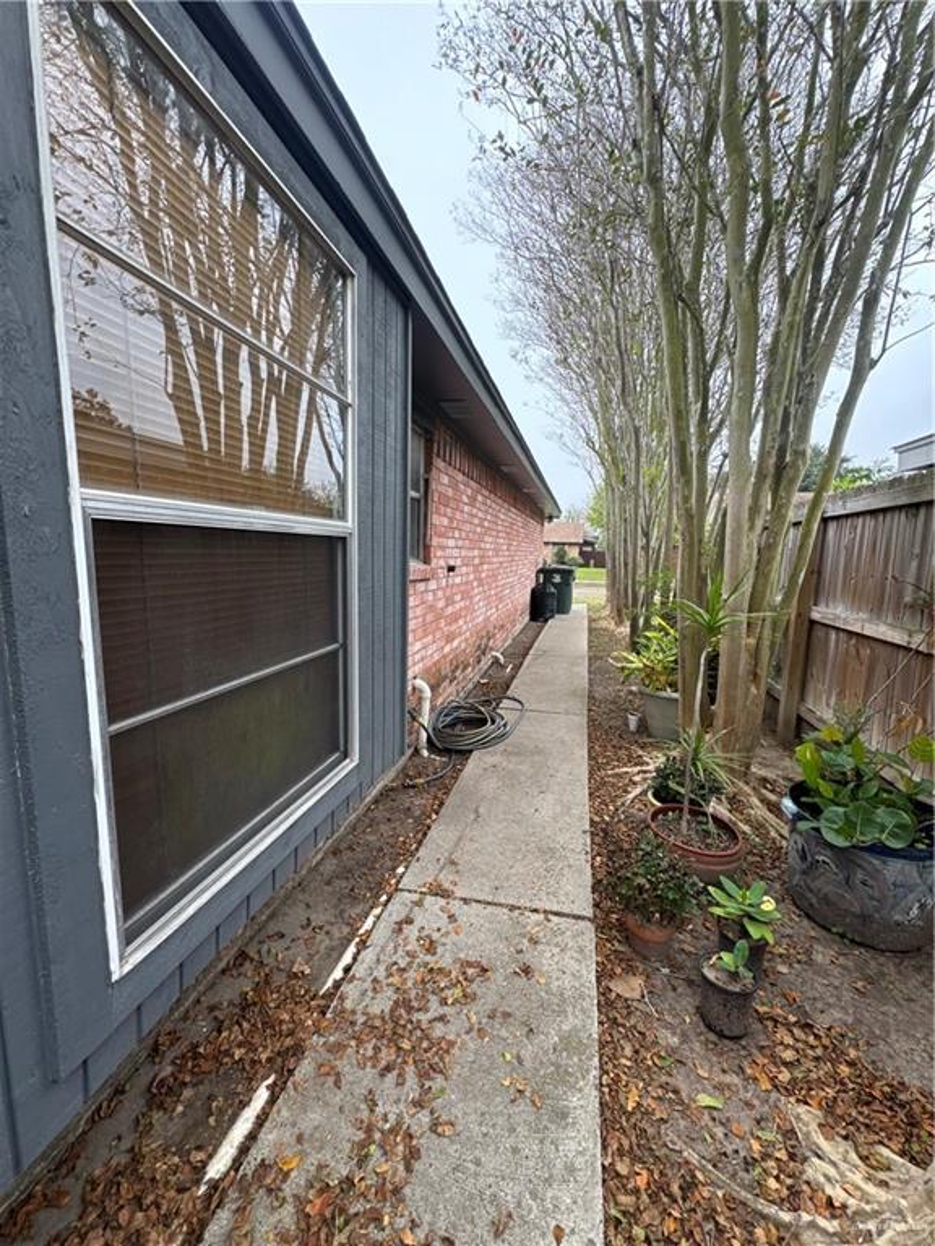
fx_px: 504
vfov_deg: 102.1
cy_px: 623
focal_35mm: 14
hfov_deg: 85.7
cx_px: 468
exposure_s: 1/160
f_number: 2.2
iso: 40
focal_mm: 2.22
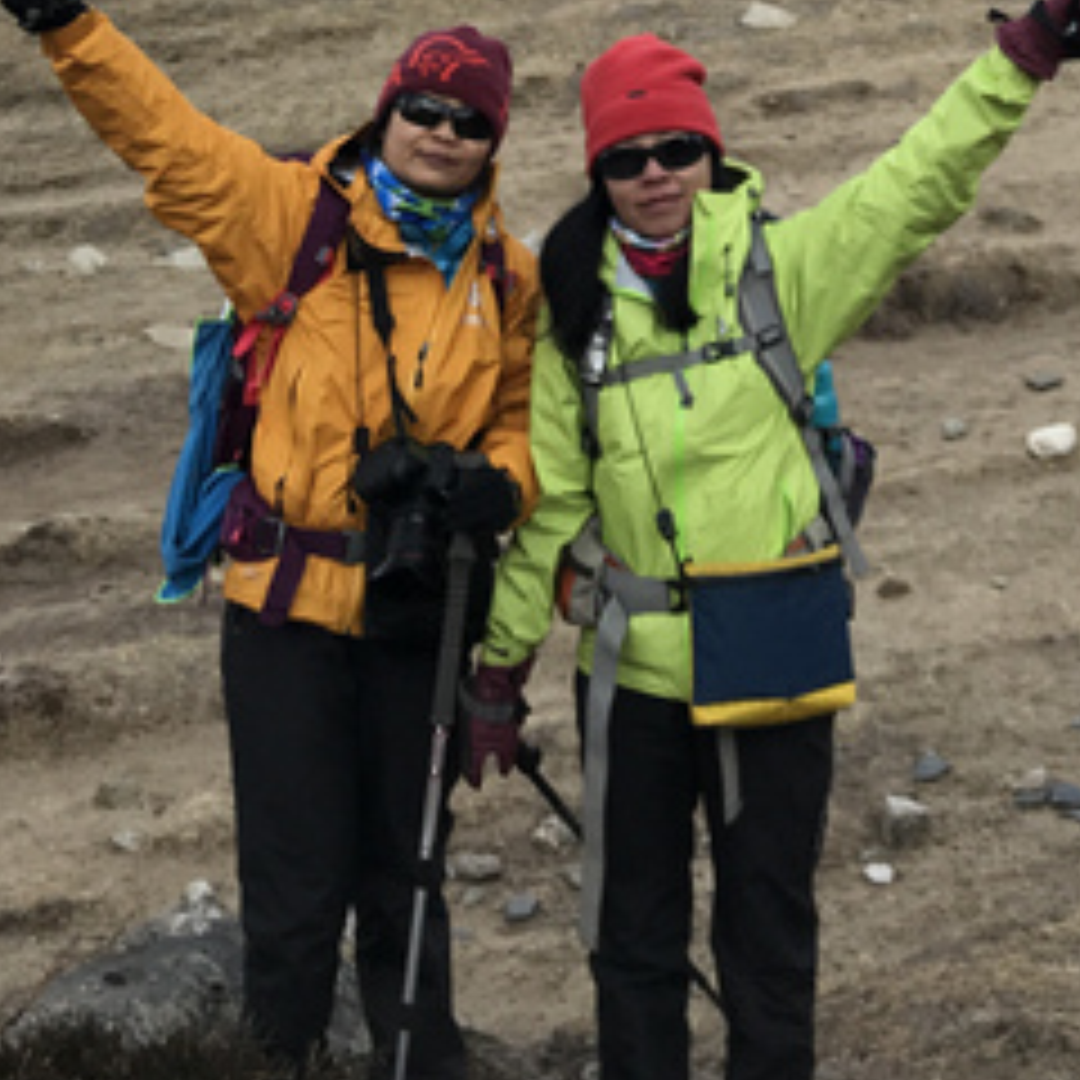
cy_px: -171
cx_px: 716
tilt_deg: +2.7
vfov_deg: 25.3
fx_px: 2188
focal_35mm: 62
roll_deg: +0.6
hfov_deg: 27.6
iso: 20
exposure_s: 1/1623
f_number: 1.8
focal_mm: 3.99
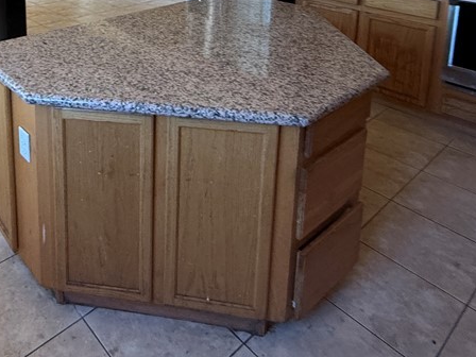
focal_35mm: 32
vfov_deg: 37.2
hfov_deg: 52.8
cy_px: -34
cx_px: 89
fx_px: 440
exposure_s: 1/99
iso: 250
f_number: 2.2
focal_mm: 2.22
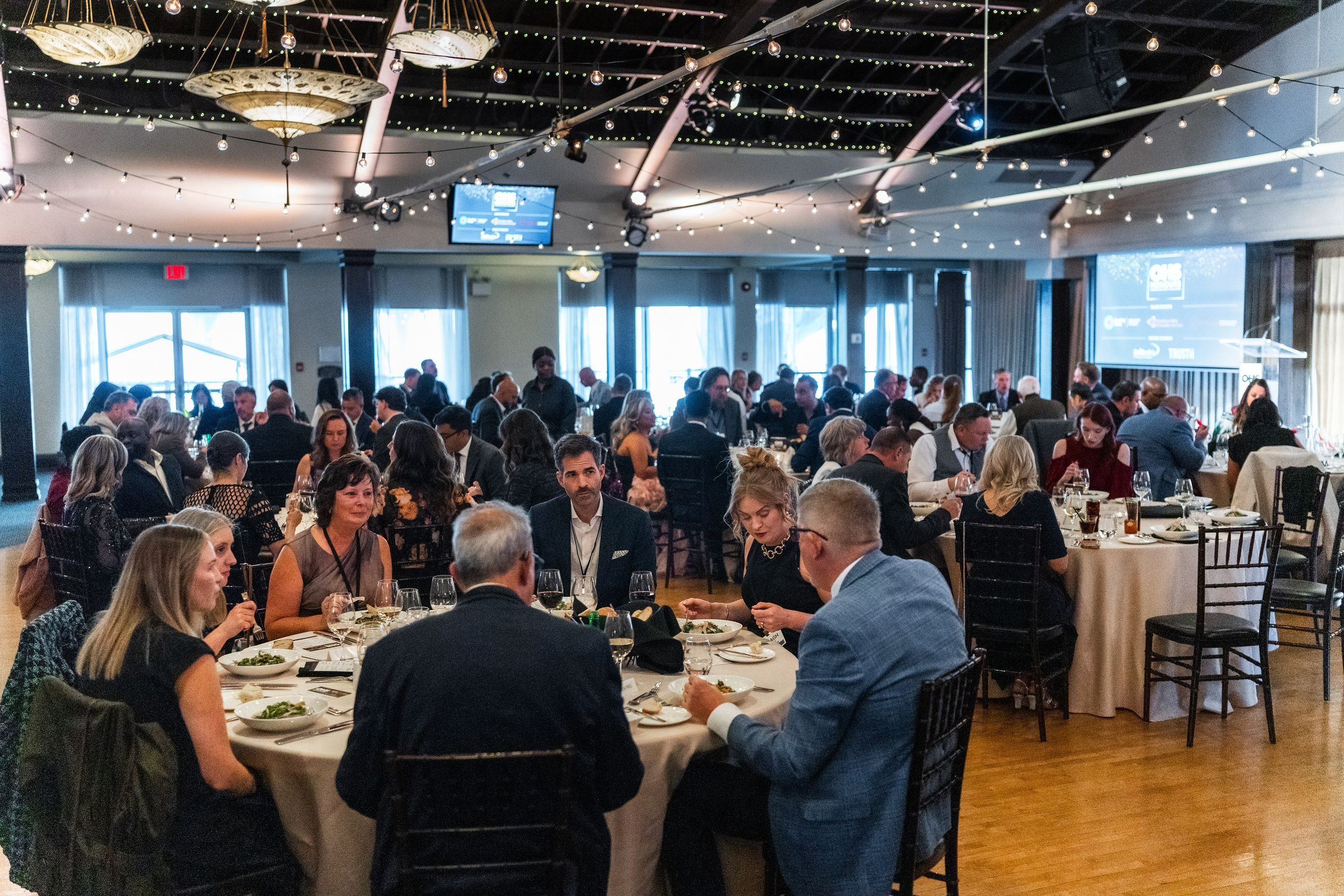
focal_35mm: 36
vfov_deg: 36.9
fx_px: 1344
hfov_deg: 53.1
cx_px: 672
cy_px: 448
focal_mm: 35
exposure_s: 1/200
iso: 6400
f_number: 2.2
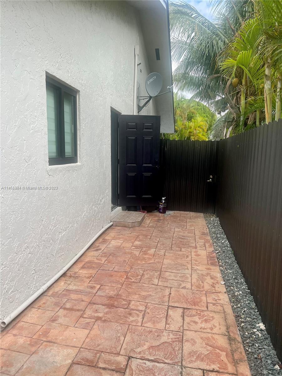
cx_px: 141
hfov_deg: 53.1
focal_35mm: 26
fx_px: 282
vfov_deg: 67.3
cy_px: 188
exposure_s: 1/1326
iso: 50
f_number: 1.5
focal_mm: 5.7
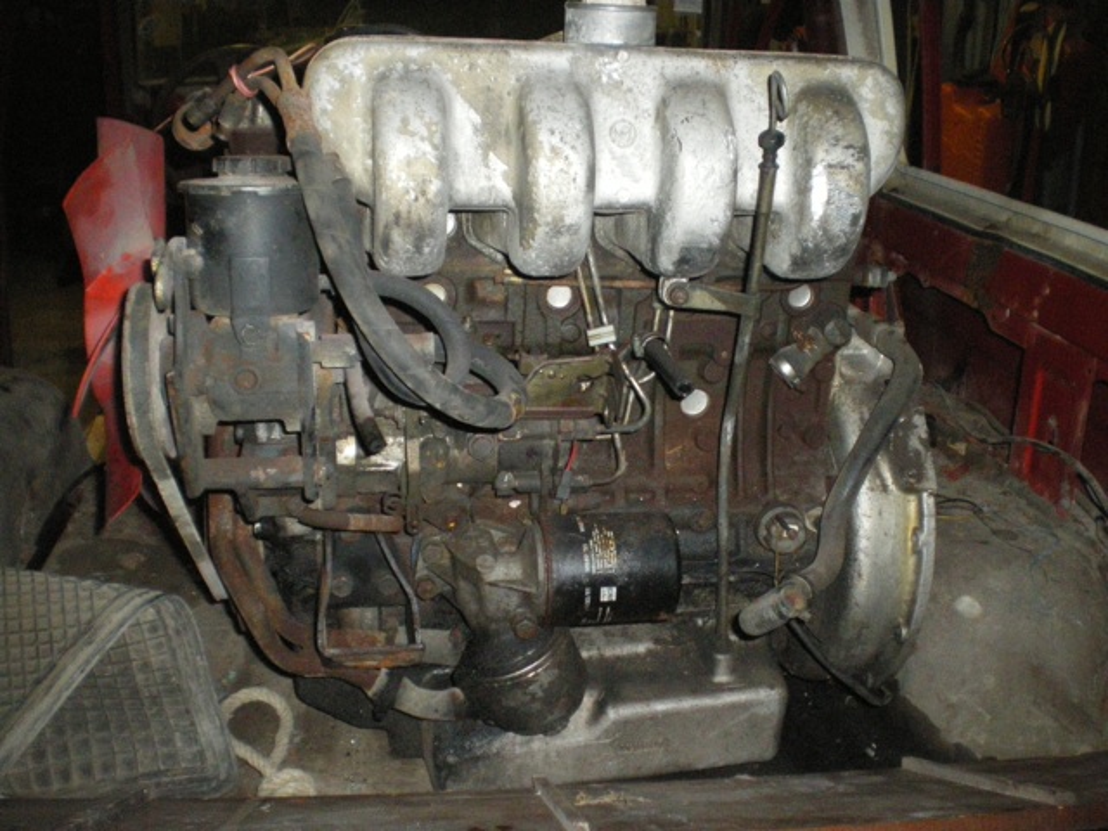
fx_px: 1152
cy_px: 416
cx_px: 554
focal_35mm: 36
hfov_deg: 51.4
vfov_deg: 39.7
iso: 800
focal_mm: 6.3
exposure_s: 1/50
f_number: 3.1
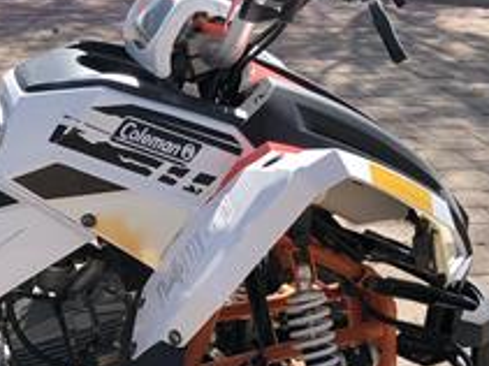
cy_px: 357
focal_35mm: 85
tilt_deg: -25.3
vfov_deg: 17.0
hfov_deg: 21.8
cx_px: -46
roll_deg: -0.1
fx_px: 1200
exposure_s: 1/1033
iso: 20
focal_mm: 3.99
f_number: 1.8
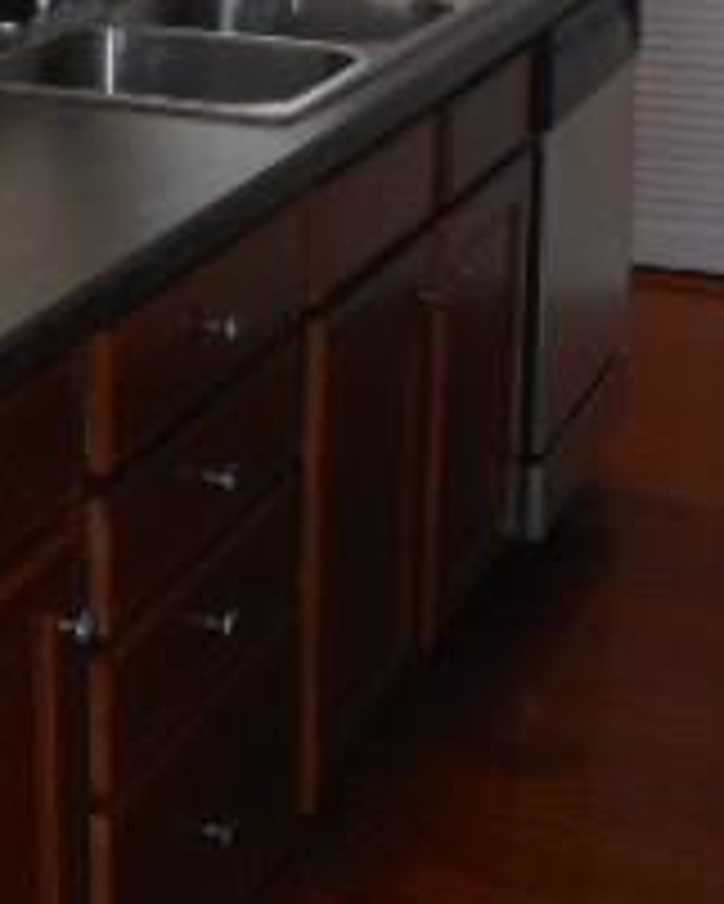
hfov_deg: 17.6
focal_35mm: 87
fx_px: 2328
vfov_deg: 21.6
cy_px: 130
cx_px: 202
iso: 200
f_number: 3.7
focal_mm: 5
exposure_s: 1/25
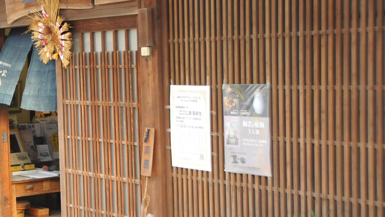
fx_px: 898
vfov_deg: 13.7
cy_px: 126
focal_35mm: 88
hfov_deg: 23.8
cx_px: 69
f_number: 5
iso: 1600
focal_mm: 34
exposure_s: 1/250
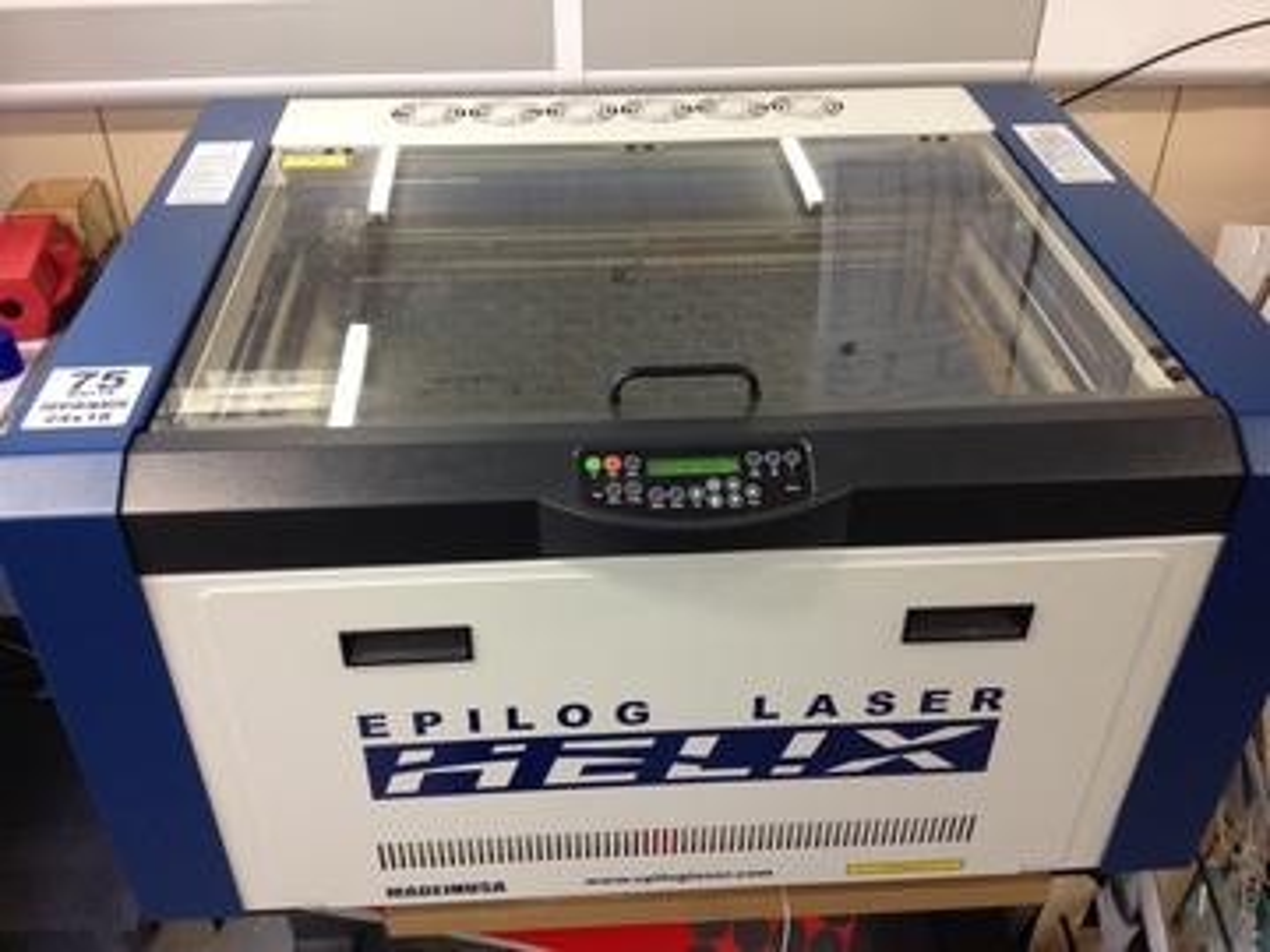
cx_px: 635
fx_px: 1284
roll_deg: -2.1
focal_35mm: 35
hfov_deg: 52.6
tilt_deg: -37.5
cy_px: 476
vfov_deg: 40.7
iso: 100
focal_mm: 4.28
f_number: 2.4
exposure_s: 1/20
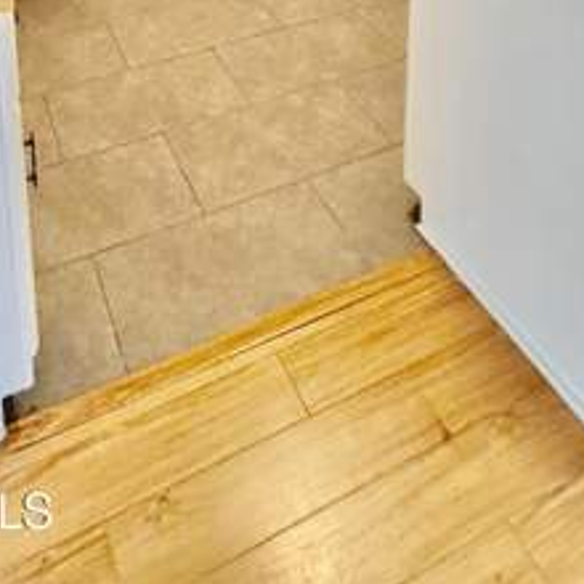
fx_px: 687
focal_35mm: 36
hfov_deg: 44.6
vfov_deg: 30.1
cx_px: 149
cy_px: -260
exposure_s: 1/91
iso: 320
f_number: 2.2
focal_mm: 2.22
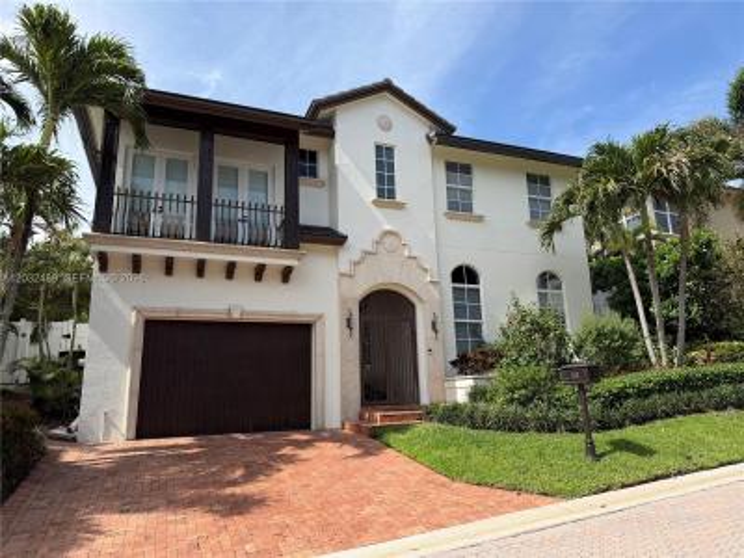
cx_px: 372
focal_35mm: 24
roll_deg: +1.7
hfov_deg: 71.6
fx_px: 516
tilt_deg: +13.2
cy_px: 279
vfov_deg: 56.8
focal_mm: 6.76
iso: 80
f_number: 1.78
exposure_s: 1/3425
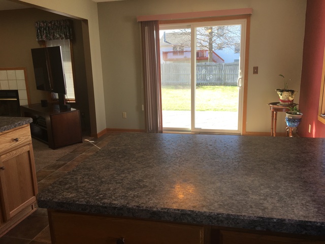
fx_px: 272
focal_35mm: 29
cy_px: 122
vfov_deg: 48.2
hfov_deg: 61.7
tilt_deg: -13.2
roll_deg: +1.3
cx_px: 162
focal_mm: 4.15
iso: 25
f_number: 2.2
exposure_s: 1/120
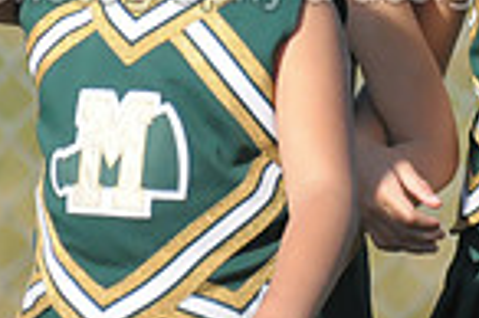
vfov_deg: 0.8
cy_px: -133
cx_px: 315
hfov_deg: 1.2
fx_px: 22182
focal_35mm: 1669
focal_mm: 280
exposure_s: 1/8000
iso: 1600
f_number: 4
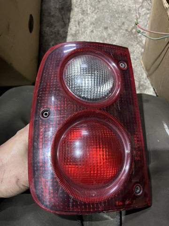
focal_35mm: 26
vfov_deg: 67.3
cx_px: 84
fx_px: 169
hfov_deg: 53.1
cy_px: 113
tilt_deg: -77.5
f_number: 1.6
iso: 640
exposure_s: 1/33
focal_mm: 5.1
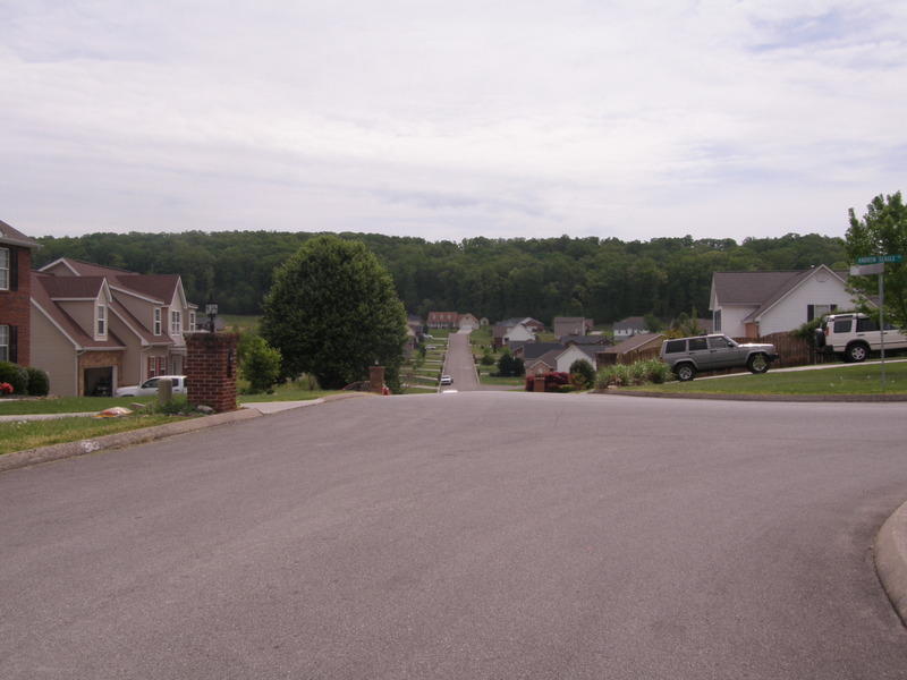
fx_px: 1022
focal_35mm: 39
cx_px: 454
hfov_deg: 47.9
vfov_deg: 36.8
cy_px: 340
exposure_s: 1/400
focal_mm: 6.97
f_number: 5.6
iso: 64
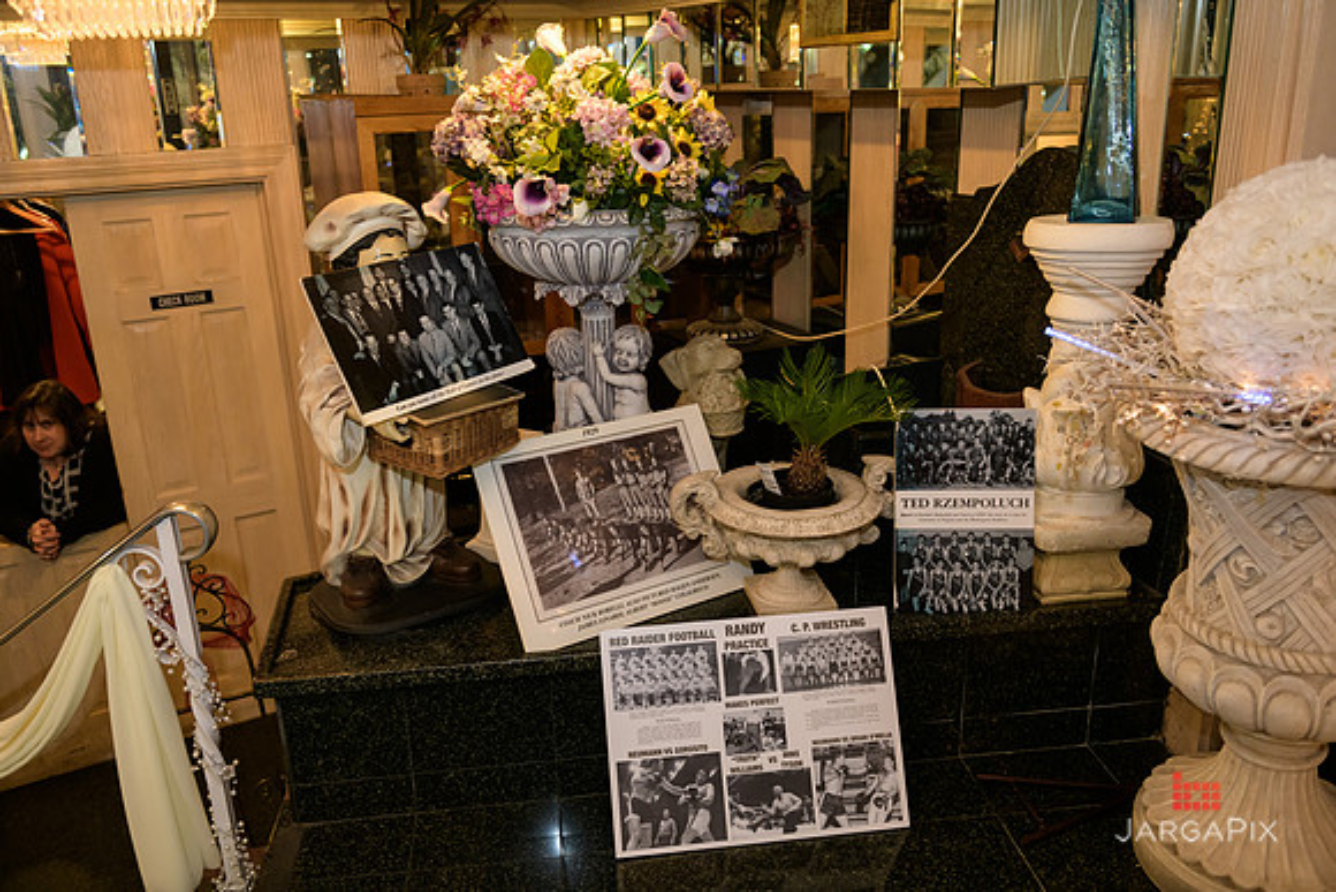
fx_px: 1076
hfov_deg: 63.6
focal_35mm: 29
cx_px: 668
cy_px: 446
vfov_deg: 45.0
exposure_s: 1/125
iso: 1600
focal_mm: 29
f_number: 3.2
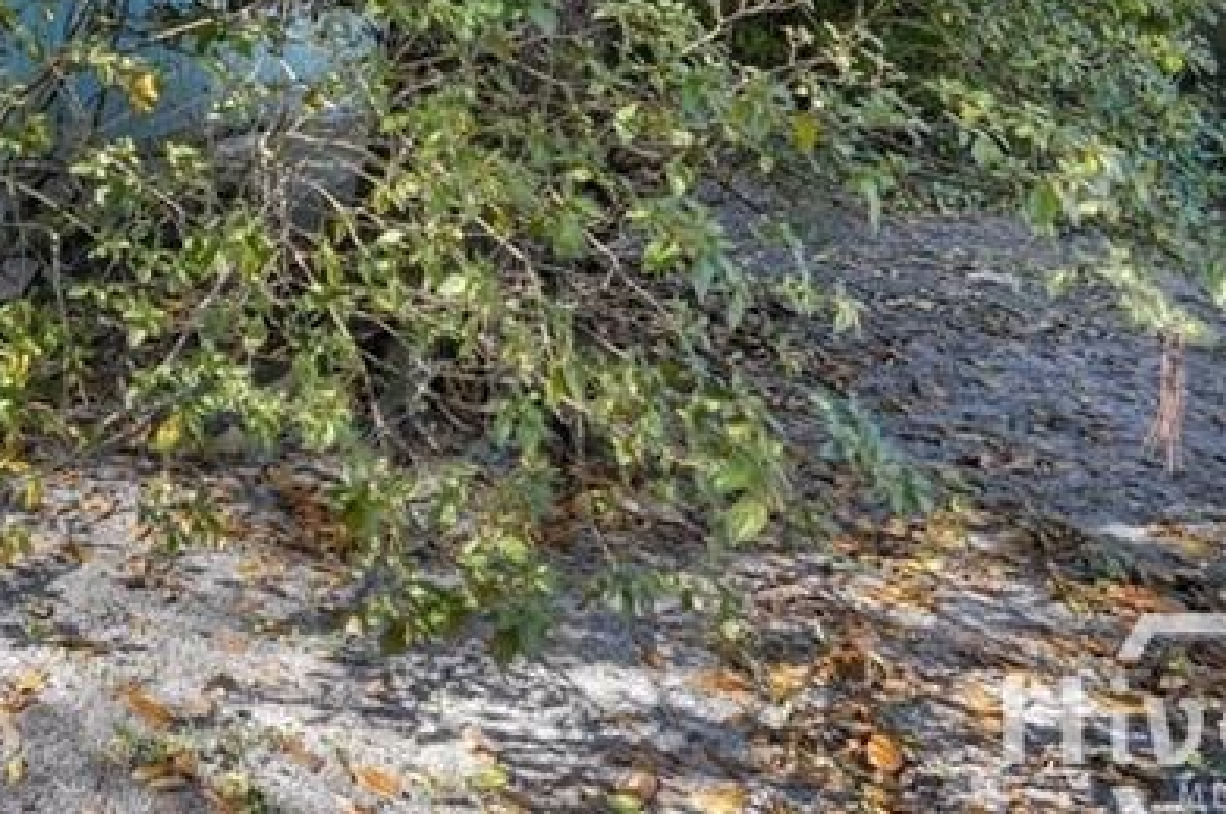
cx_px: -223
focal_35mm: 42
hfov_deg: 36.5
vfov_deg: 28.3
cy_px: -127
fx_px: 1429
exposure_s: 1/50
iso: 320
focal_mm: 16
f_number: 9
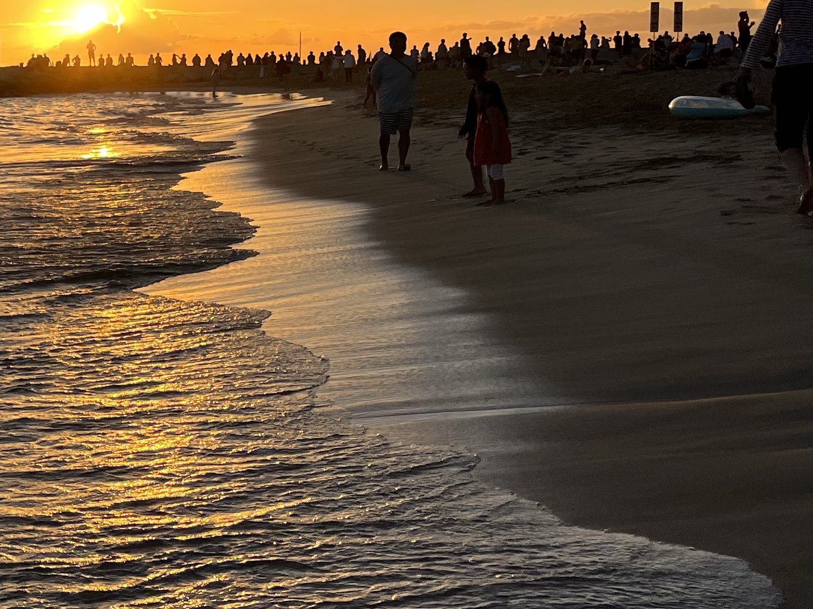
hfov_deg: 24.3
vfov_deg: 20.8
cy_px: 150
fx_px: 1644
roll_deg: +0.4
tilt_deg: -2.4
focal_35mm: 70
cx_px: -244
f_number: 1.6
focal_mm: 5.1
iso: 50
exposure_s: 1/2571
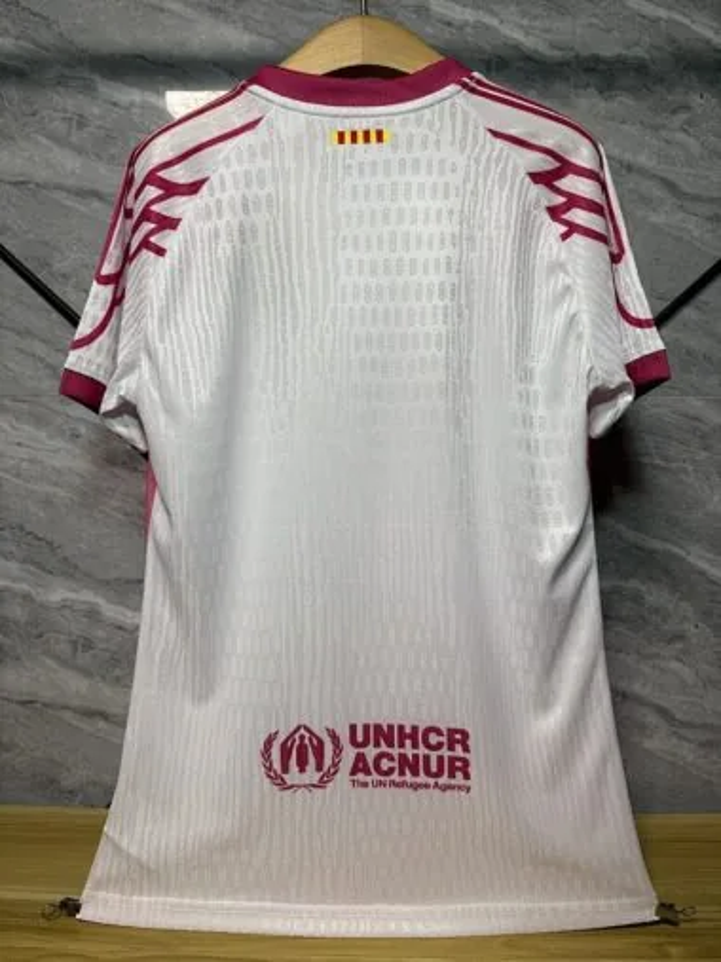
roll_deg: +0.2
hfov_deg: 56.8
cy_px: 481
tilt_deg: -1.4
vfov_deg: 71.6
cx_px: 360
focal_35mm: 24
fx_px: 667
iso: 100
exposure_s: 1/121
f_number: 1.78
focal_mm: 6.76
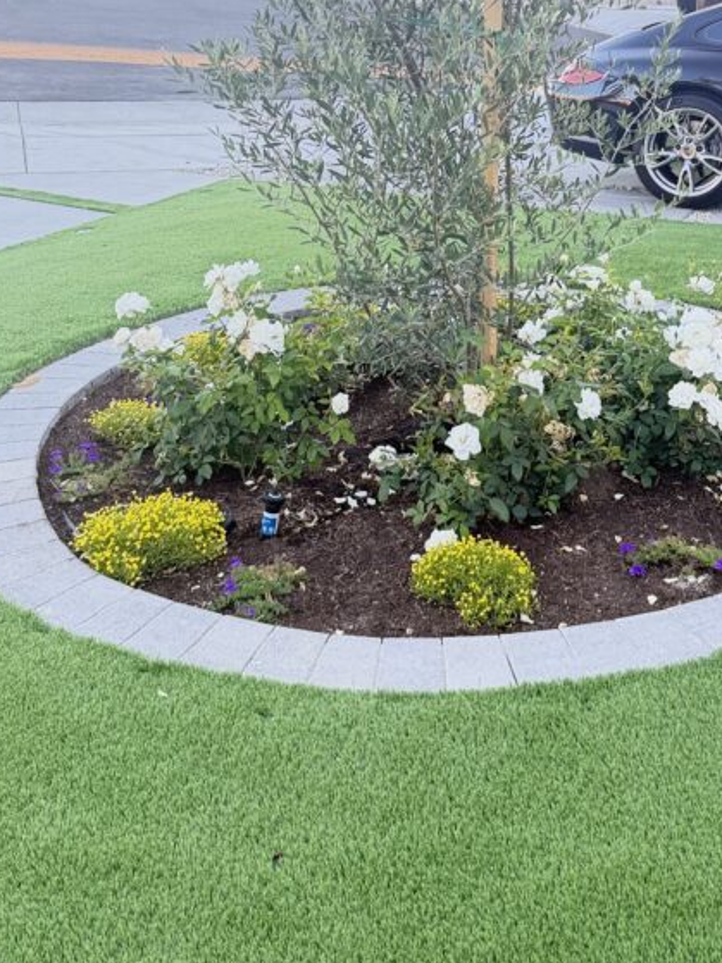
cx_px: 448
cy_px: 217
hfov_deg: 32.7
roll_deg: -2.5
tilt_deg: -13.5
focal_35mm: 44
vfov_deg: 41.4
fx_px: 1224
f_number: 1.78
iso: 200
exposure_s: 1/229
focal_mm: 6.76
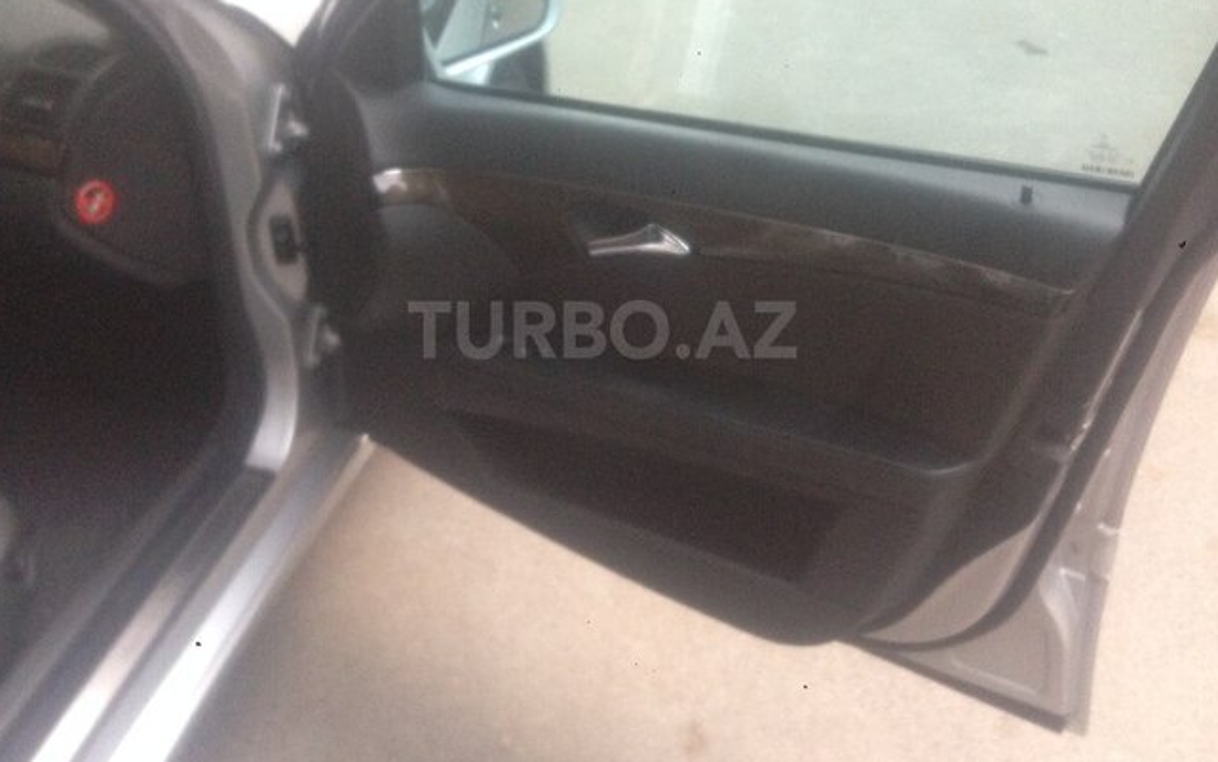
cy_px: 330
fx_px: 1195
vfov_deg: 35.3
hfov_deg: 54.0
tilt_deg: -28.1
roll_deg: +0.6
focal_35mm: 36
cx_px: 602
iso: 250
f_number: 2.4
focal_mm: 4.12
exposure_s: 1/20
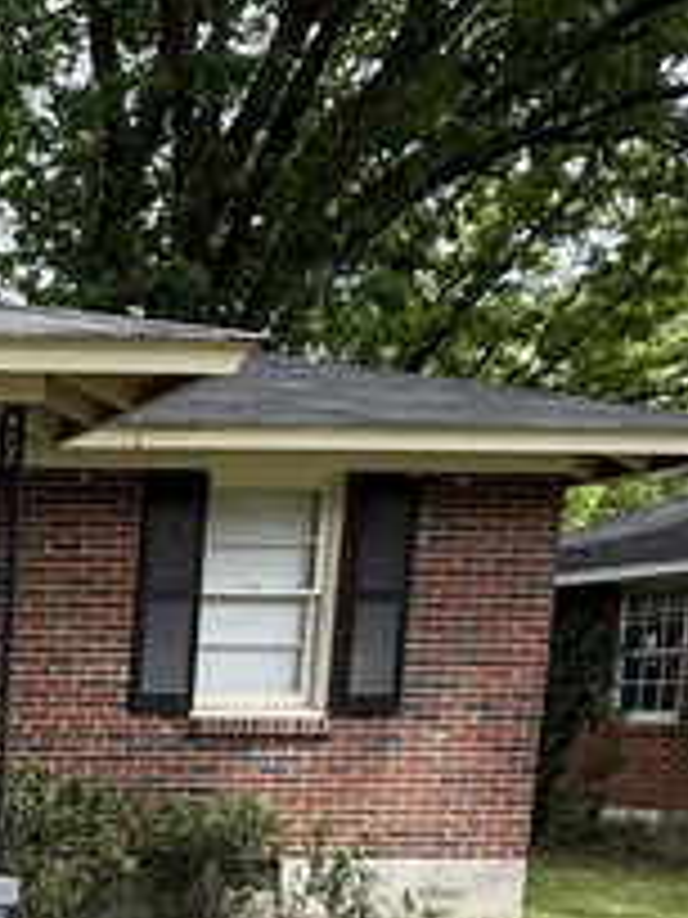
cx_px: -549
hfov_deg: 19.7
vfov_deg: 32.2
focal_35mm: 55
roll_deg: -0.3
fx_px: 1458
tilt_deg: -7.8
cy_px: 918
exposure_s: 1/214
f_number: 2.2
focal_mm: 2.22
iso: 50
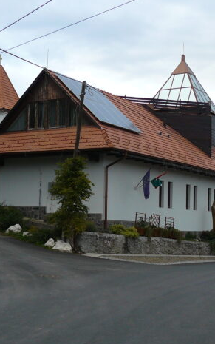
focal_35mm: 63
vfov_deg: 32.4
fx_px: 590
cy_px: 194
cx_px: 126
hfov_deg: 20.6
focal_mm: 6
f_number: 2.8
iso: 100
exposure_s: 1/50
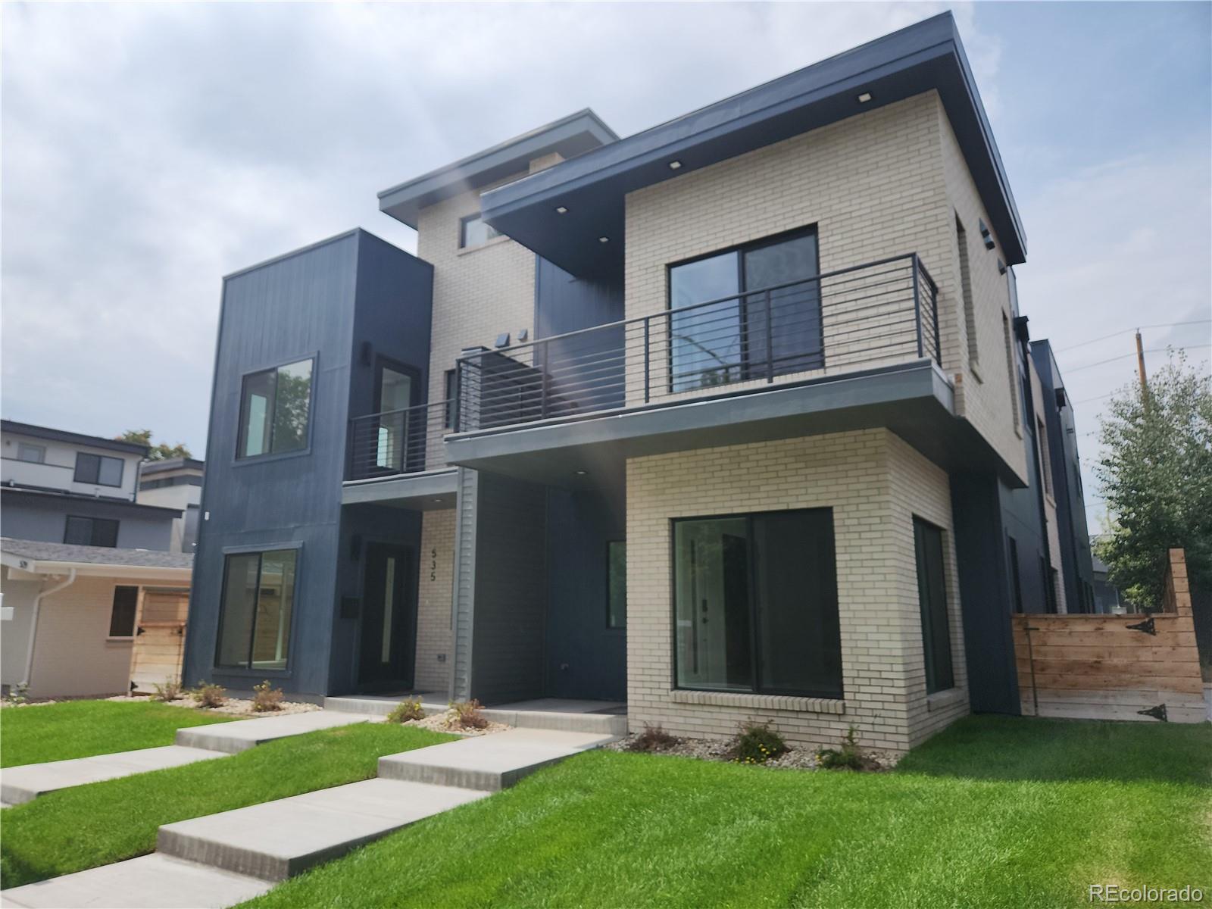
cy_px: 454
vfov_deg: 58.9
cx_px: 606
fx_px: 805
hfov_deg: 73.9
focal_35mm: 23
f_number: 1.8
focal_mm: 5.4
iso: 20
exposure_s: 1/2314
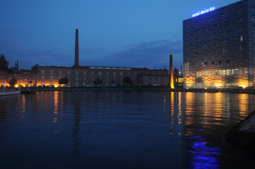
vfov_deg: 36.8
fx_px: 255
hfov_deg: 53.2
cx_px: 128
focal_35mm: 36
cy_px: 84
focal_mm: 24
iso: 200
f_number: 4
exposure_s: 1/2
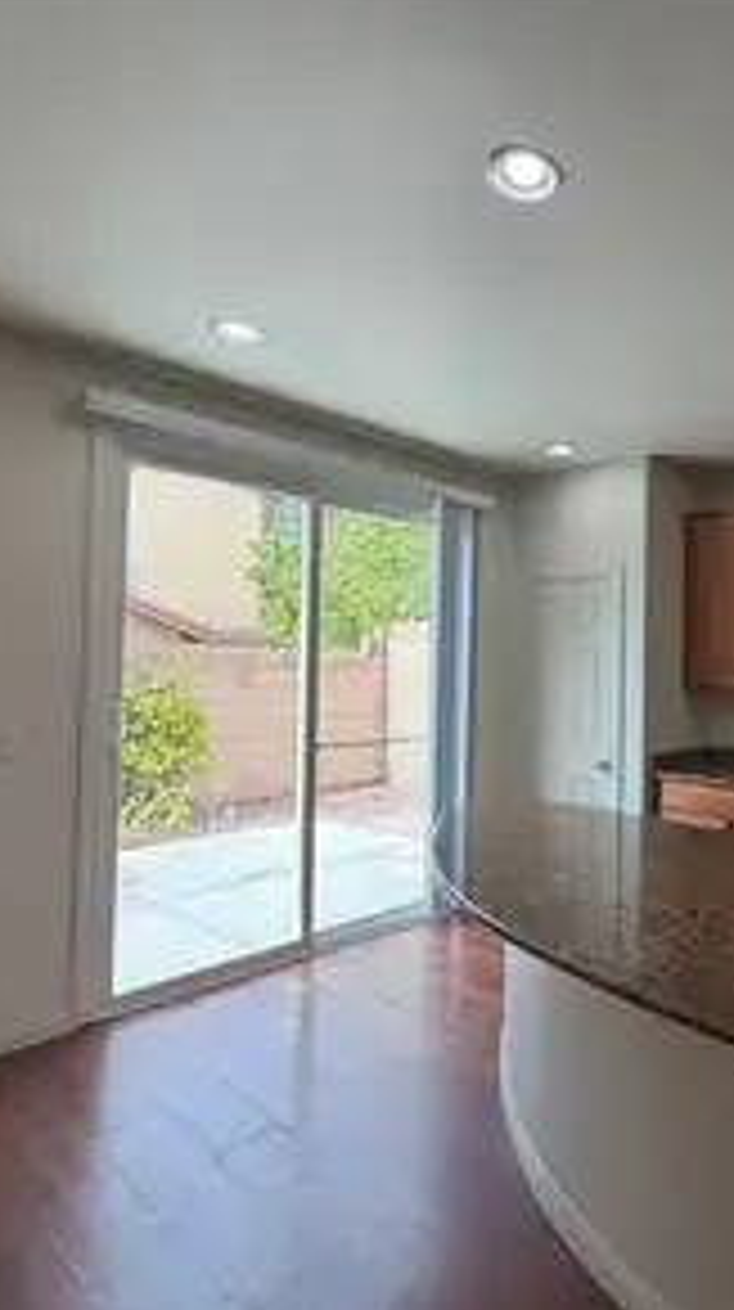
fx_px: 729
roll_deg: -0.6
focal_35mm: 21
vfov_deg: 83.9
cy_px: 644
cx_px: 662
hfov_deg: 47.9
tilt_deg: +2.0
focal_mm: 2.22
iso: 64
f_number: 2.2
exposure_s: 1/120
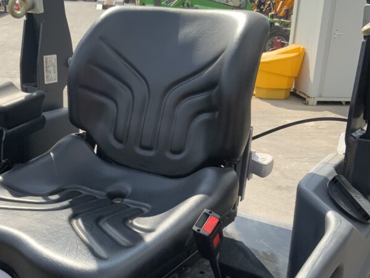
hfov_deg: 38.6
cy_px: 167
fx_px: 524
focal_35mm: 49
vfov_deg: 29.6
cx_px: 134
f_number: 1.8
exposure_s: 1/1076
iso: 16
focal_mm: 3
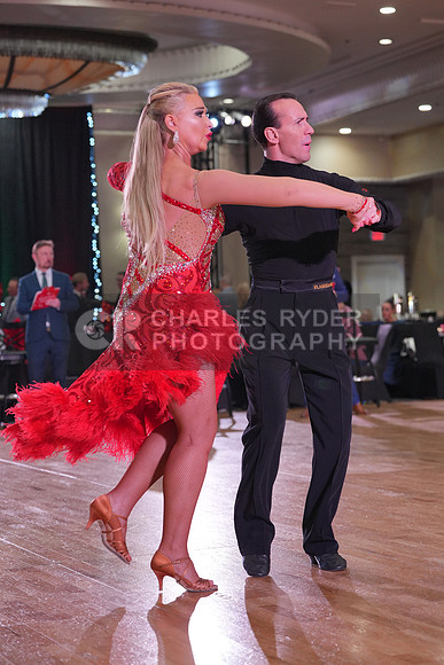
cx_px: 222
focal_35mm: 78
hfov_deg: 17.5
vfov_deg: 26.0
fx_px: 1442
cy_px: 332
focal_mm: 78
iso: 2000
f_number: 4
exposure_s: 1/500
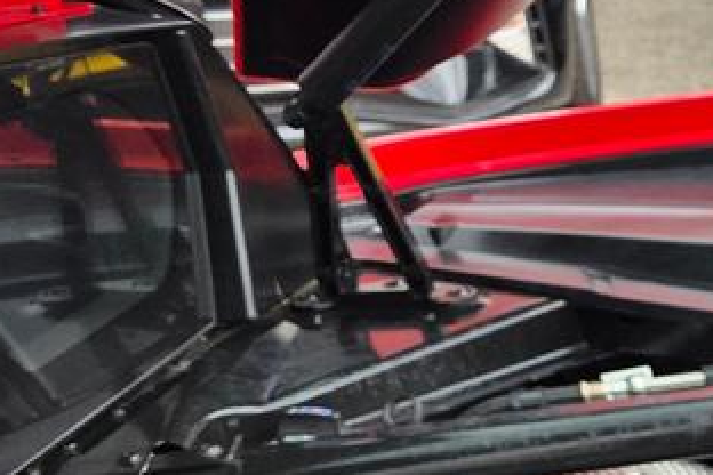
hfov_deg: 18.0
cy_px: 824
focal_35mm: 98
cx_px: 1145
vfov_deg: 12.8
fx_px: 1941
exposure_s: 1/180
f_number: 1.7
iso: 50
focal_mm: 6.3
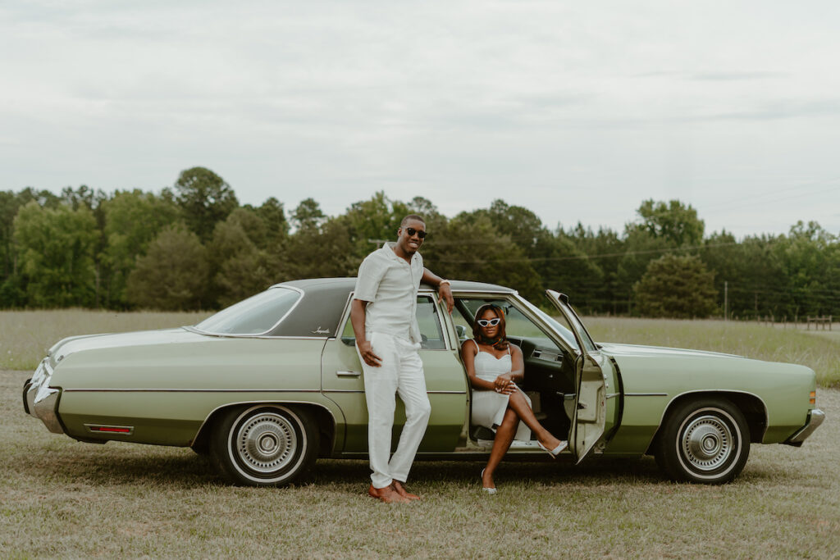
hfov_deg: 39.6
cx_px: 420
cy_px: 280
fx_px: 1167
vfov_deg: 27.0
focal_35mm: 50
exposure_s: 1/320
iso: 100
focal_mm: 50
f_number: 2.2
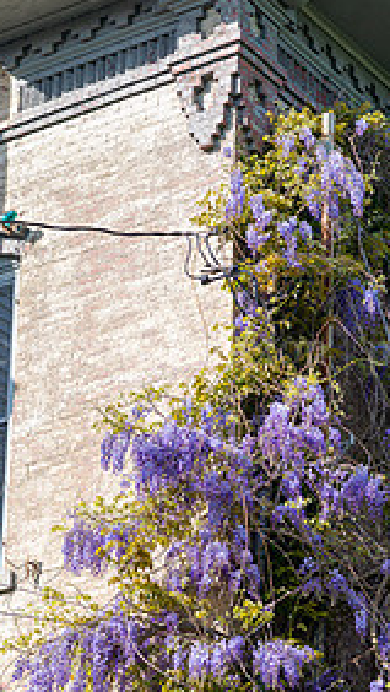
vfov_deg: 15.1
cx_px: 312
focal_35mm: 142
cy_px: 351
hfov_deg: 8.5
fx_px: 2606
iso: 125
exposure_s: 1/200
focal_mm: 85
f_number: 6.3
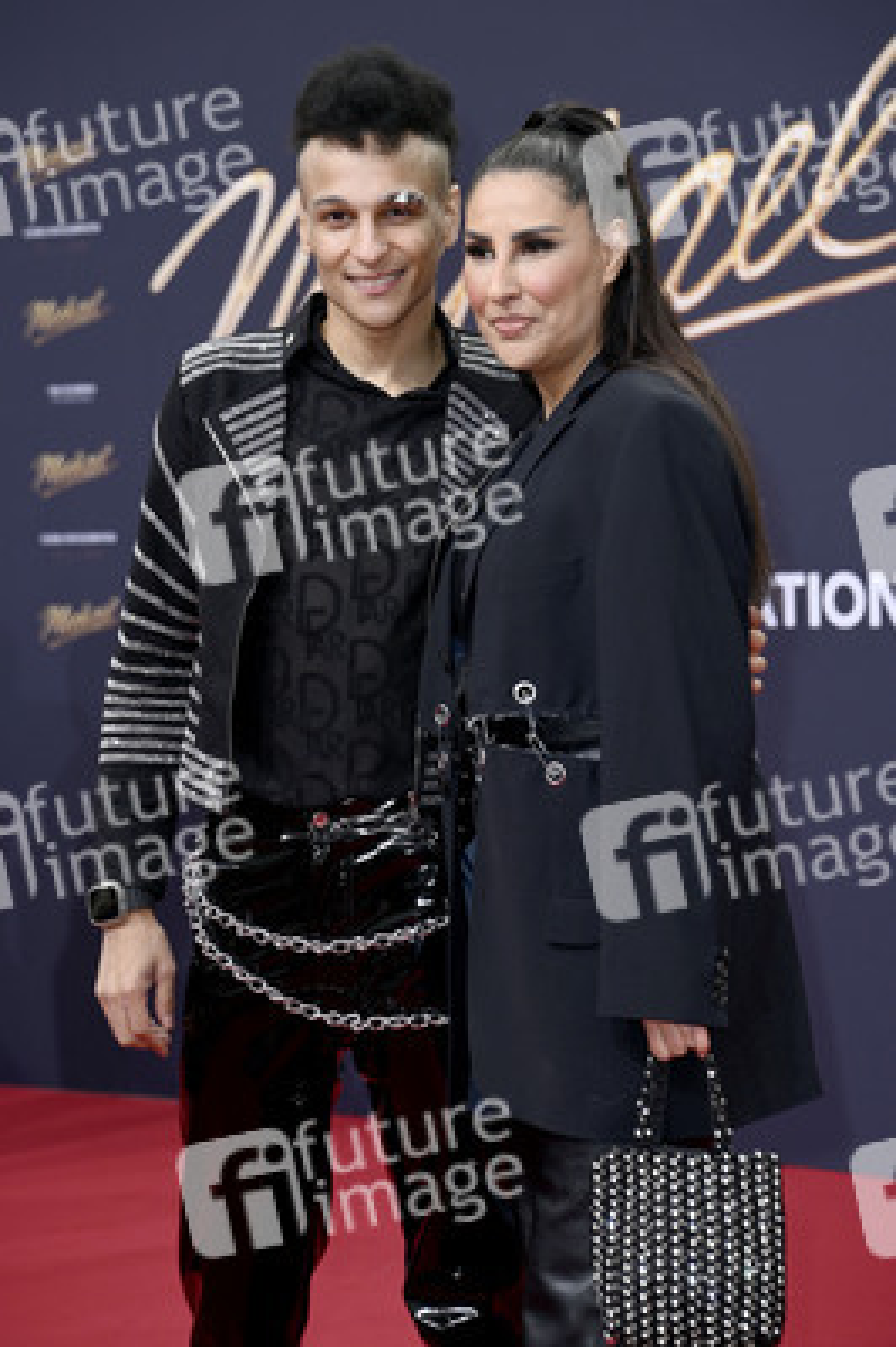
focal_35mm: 135
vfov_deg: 15.2
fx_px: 5048
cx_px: 448
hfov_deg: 10.1
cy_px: 674
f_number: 6.3
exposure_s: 1/250
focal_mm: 135
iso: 320
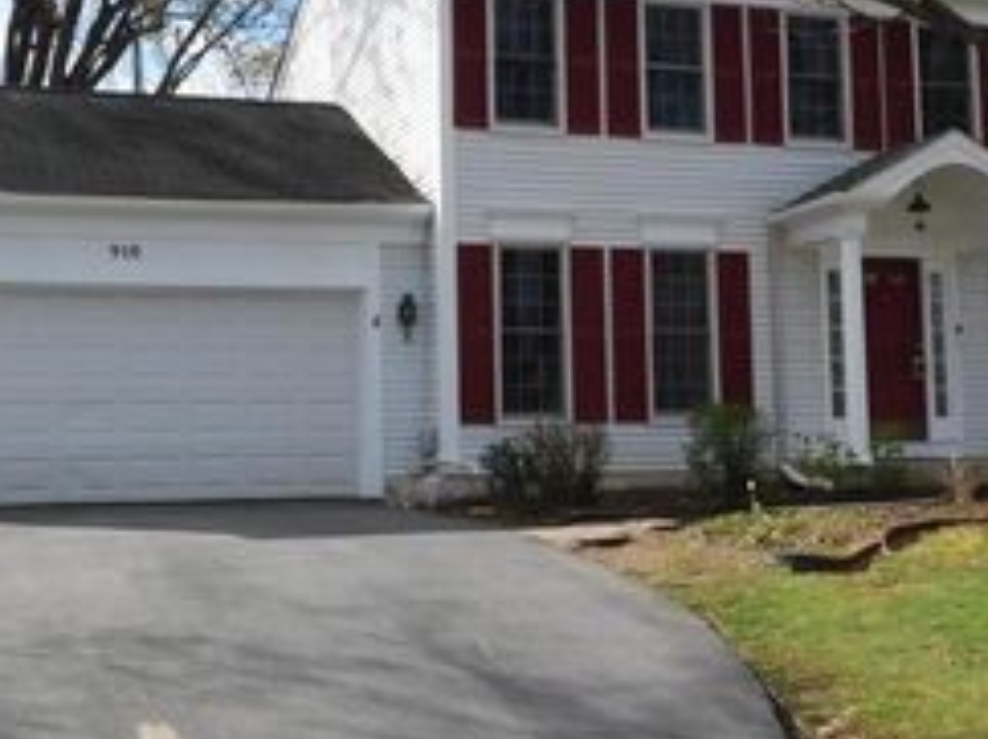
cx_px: 514
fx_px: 1768
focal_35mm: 62
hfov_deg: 31.2
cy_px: 288
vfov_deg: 23.6
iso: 125
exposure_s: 1/1000
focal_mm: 5.3
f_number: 3.2
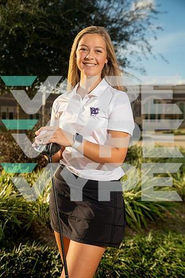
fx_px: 316
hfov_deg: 32.6
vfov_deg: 47.4
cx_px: 92
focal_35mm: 41
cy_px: 139
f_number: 4
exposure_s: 1/160
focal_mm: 41
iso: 200
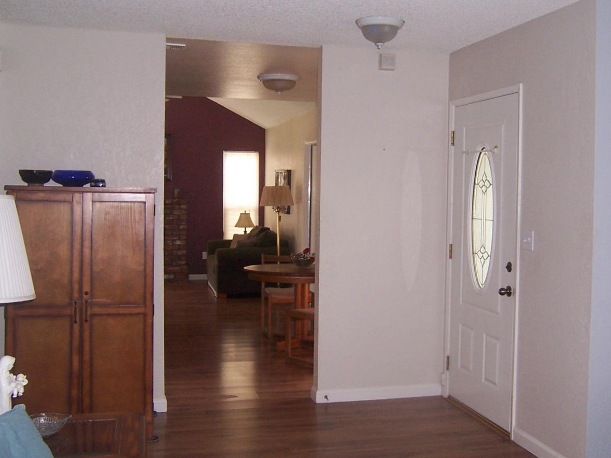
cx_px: 349
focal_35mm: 42
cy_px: 224
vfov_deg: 34.3
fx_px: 741
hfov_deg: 44.7
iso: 140
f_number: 2.8
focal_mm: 5.5
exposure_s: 1/60
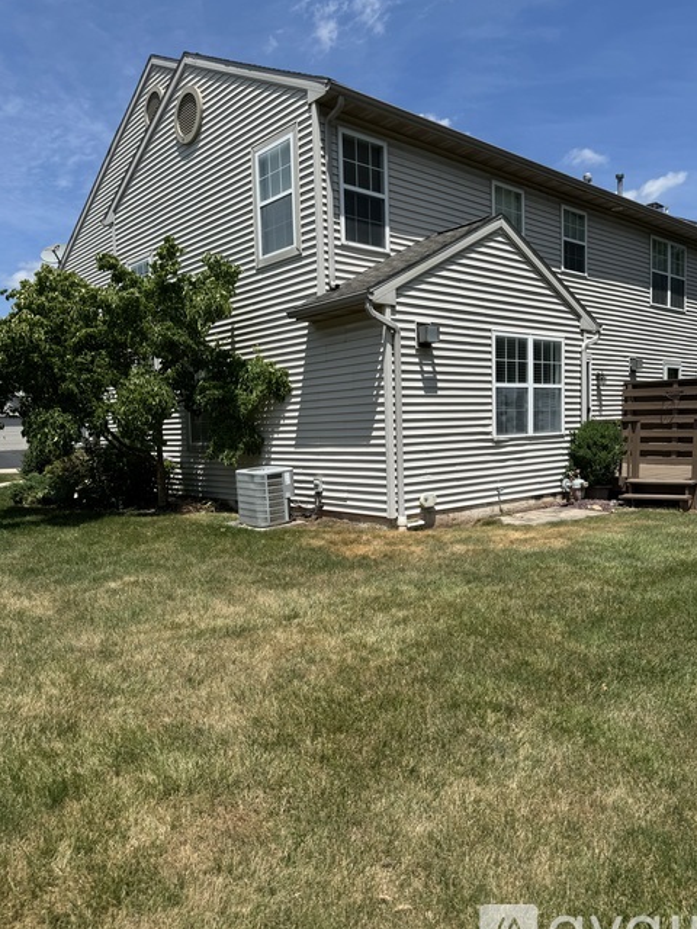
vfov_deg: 69.4
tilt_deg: -4.6
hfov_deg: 54.9
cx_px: 351
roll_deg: +1.6
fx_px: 671
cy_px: 478
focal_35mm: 25
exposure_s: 1/5348
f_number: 1.78
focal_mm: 6.76
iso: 80
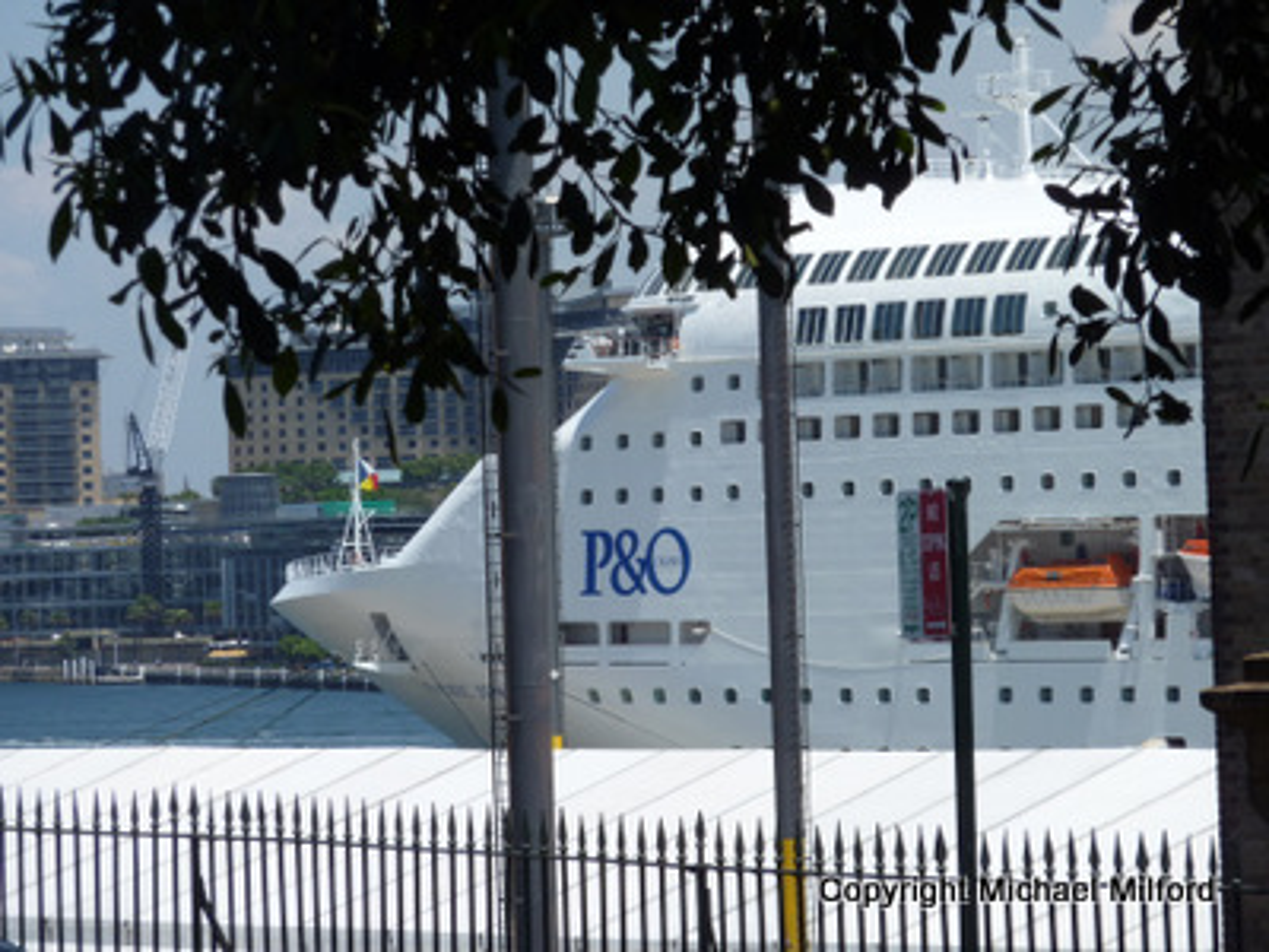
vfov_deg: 7.6
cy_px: 476
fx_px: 7185
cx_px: 634
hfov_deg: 10.1
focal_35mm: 196
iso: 80
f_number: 5.6
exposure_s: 1/640
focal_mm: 32.1
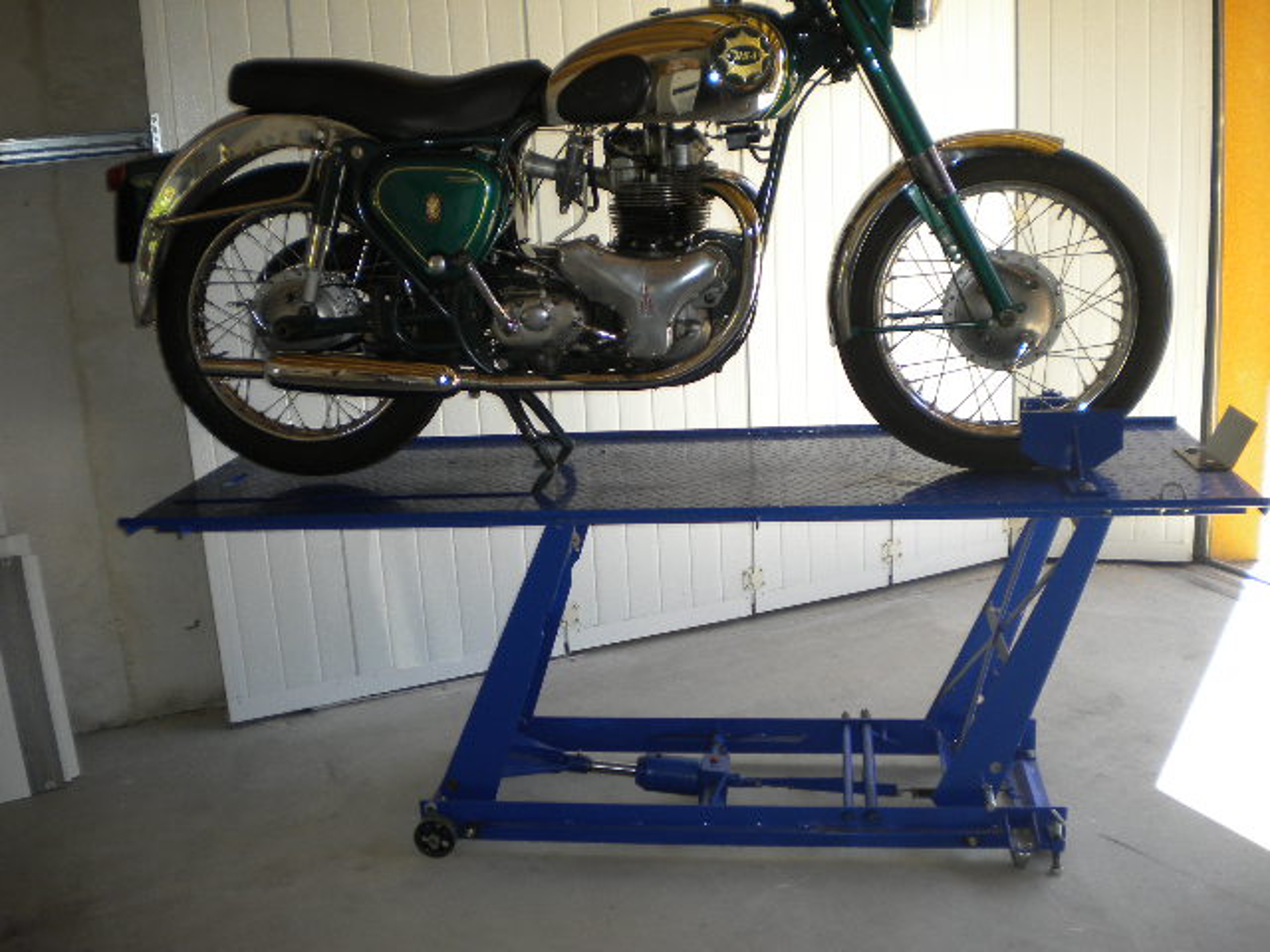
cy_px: 476
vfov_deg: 40.7
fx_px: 1284
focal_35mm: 35
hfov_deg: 52.6
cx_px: 635
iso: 80
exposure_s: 1/133
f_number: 3.1
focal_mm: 6.3
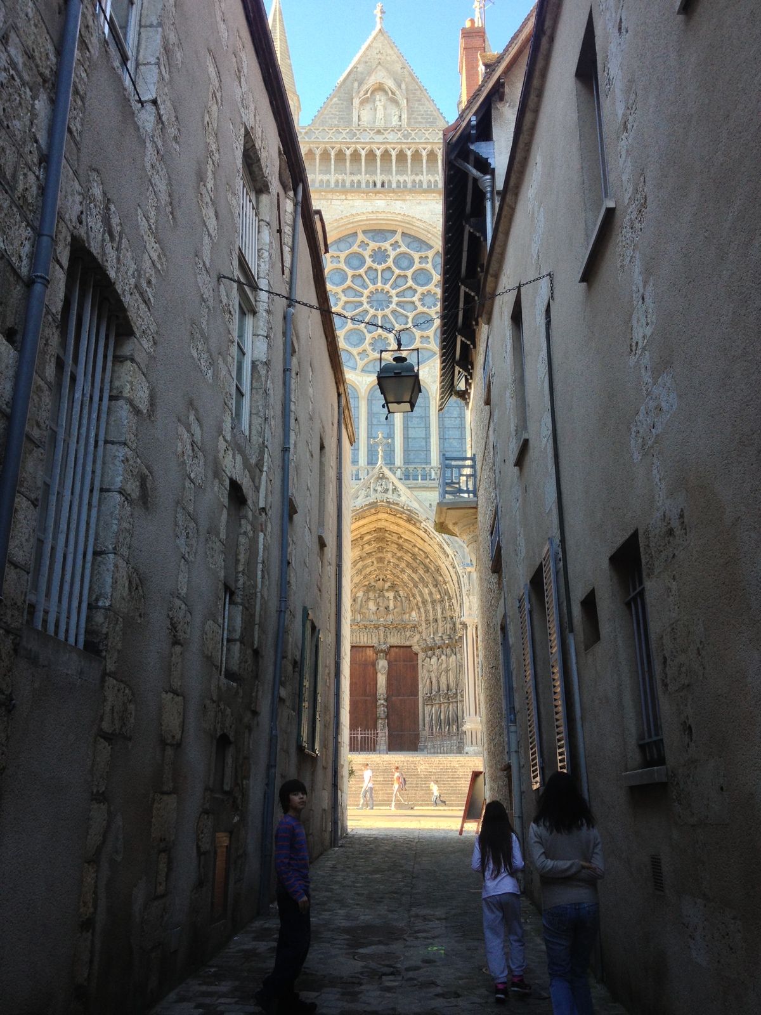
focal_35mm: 35
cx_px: 380
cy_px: 508
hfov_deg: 40.7
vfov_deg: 52.6
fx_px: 1026
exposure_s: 1/120
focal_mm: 4.28
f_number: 2.4
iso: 64
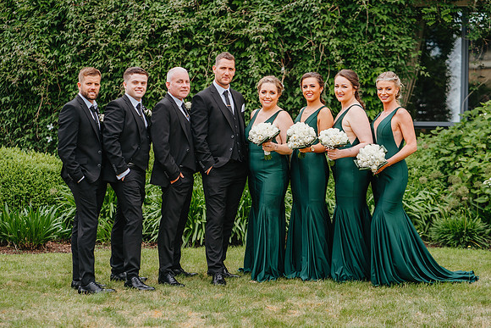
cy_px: 180
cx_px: 246
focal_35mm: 93
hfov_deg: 21.9
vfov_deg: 14.7
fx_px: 1269
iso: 125
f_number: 2.8
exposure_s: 1/640
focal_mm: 85
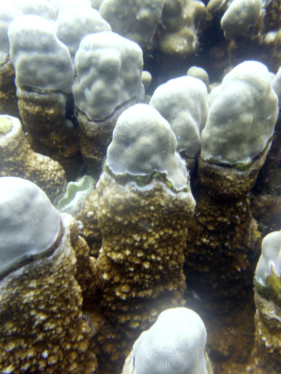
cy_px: 187
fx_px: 346
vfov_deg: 56.8
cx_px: 140
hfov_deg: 44.2
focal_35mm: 32
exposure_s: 1/50
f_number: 3.5
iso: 80
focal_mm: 5.8
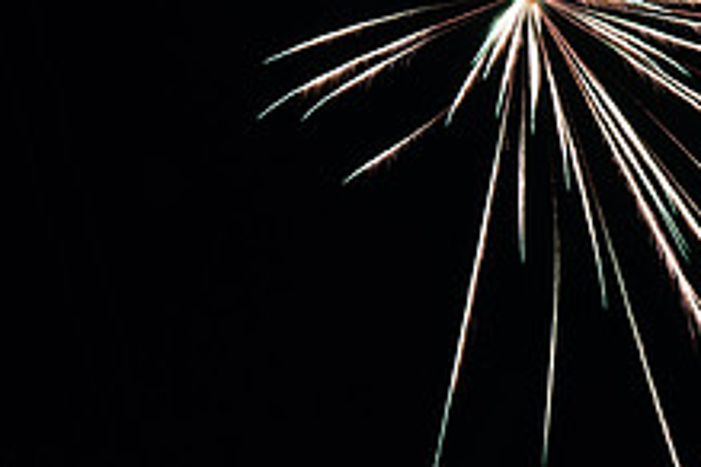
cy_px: 117
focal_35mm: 37
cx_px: 659
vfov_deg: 35.2
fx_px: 720
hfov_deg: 45.8
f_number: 10
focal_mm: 14
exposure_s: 8
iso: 100
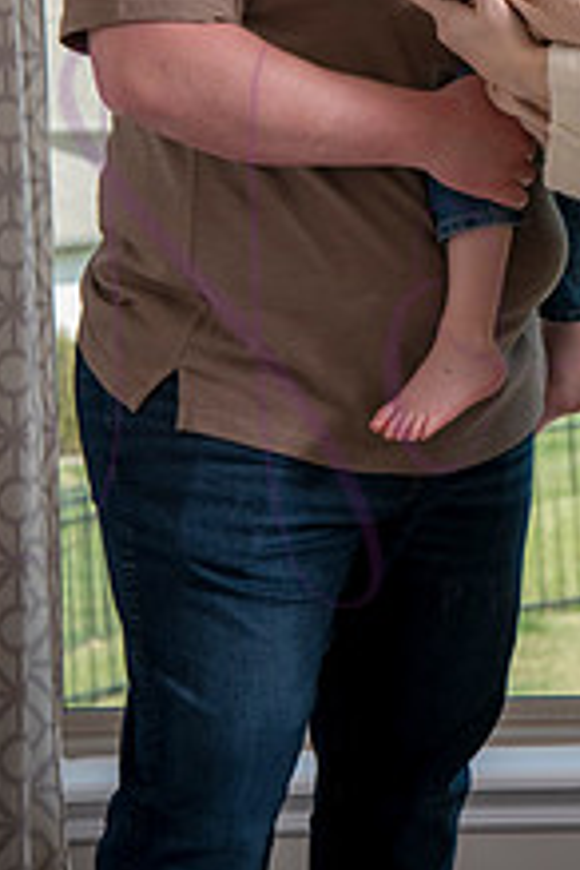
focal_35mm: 148
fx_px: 3576
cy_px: 87
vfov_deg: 13.7
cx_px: 544
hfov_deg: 9.2
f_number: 7.1
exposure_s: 1/250
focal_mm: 72
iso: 500
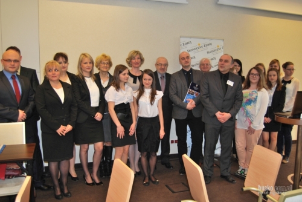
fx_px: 277
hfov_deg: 57.2
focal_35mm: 33
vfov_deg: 40.0
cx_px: 151
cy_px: 101
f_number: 3.8
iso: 200
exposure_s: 1/60
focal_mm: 22
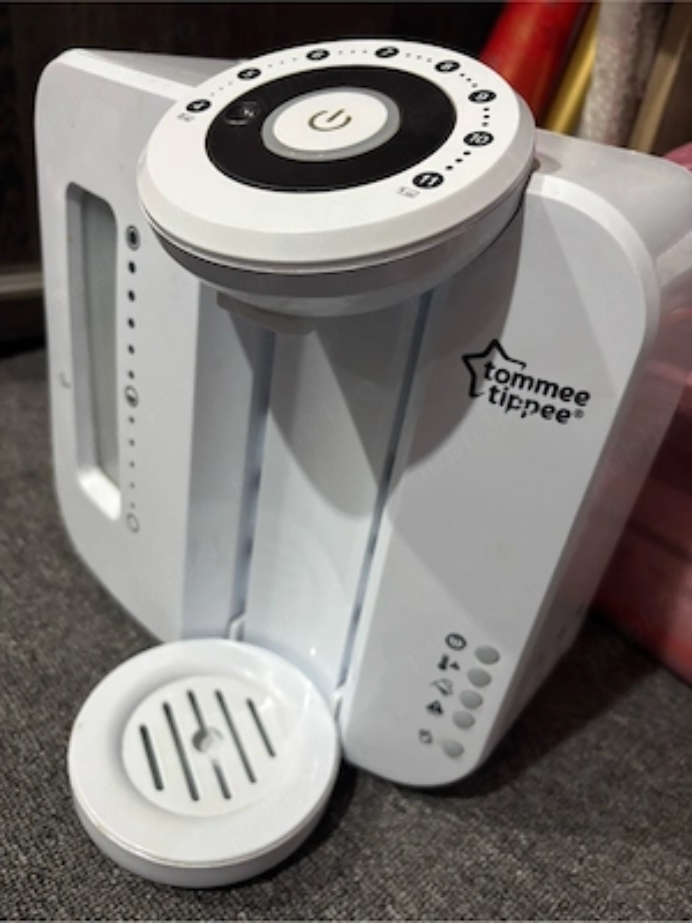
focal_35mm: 26
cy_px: 462
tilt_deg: -29.6
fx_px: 693
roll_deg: -9.3
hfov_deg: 53.1
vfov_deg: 67.3
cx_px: 346
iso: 320
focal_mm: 5.96
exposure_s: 1/50
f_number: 1.6
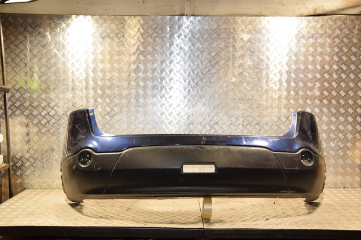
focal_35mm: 39
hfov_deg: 49.6
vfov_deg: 34.2
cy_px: 120
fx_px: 391
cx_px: 180
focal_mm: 26
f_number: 5
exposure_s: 1/200
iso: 800
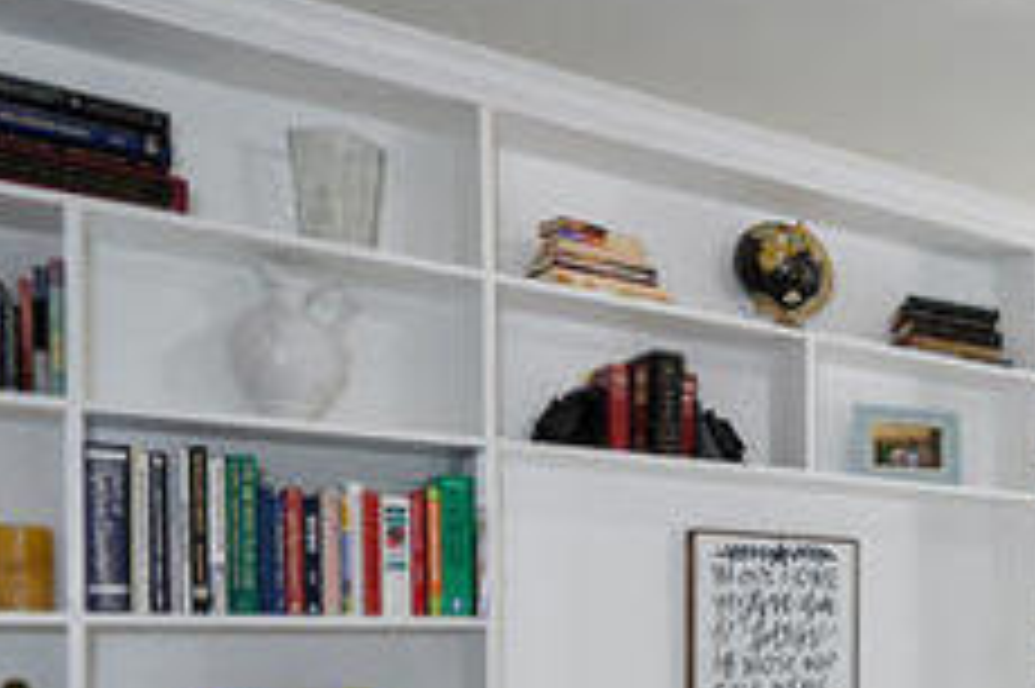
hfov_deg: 34.6
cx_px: 1350
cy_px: 639
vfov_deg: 32.2
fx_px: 1120
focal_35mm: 39
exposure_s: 1/20
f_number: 7.1
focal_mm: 14
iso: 400
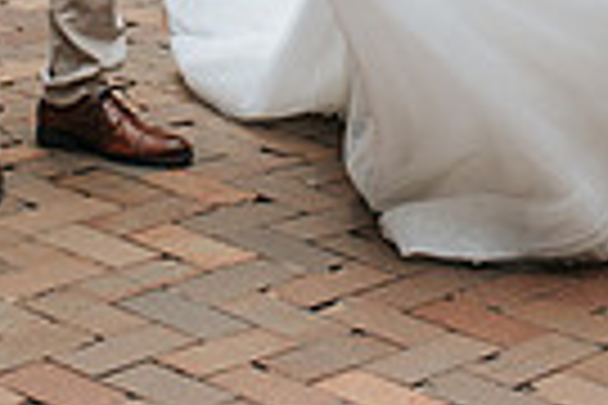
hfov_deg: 11.5
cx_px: 210
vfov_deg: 7.4
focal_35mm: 179
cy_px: -404
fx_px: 3023
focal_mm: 35
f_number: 3.2
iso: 560
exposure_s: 1/320
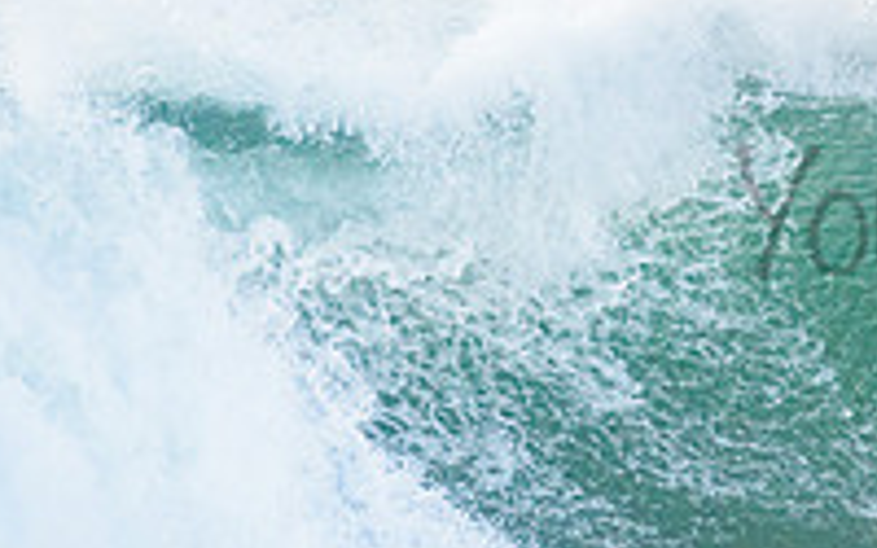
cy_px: 173
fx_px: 35302
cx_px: 1188
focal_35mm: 1477
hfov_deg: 1.4
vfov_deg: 0.9
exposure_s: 1/1600
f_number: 5.6
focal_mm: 500
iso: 560
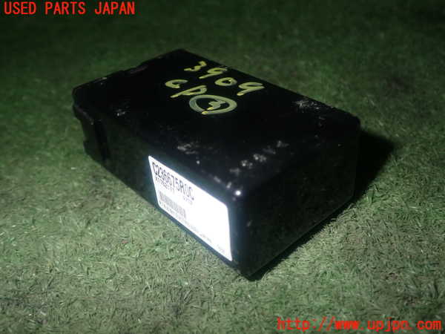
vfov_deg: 39.7
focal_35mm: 36
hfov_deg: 51.4
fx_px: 463
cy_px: 167
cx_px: 222
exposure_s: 1/40
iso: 200
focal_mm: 6.37
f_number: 7.1
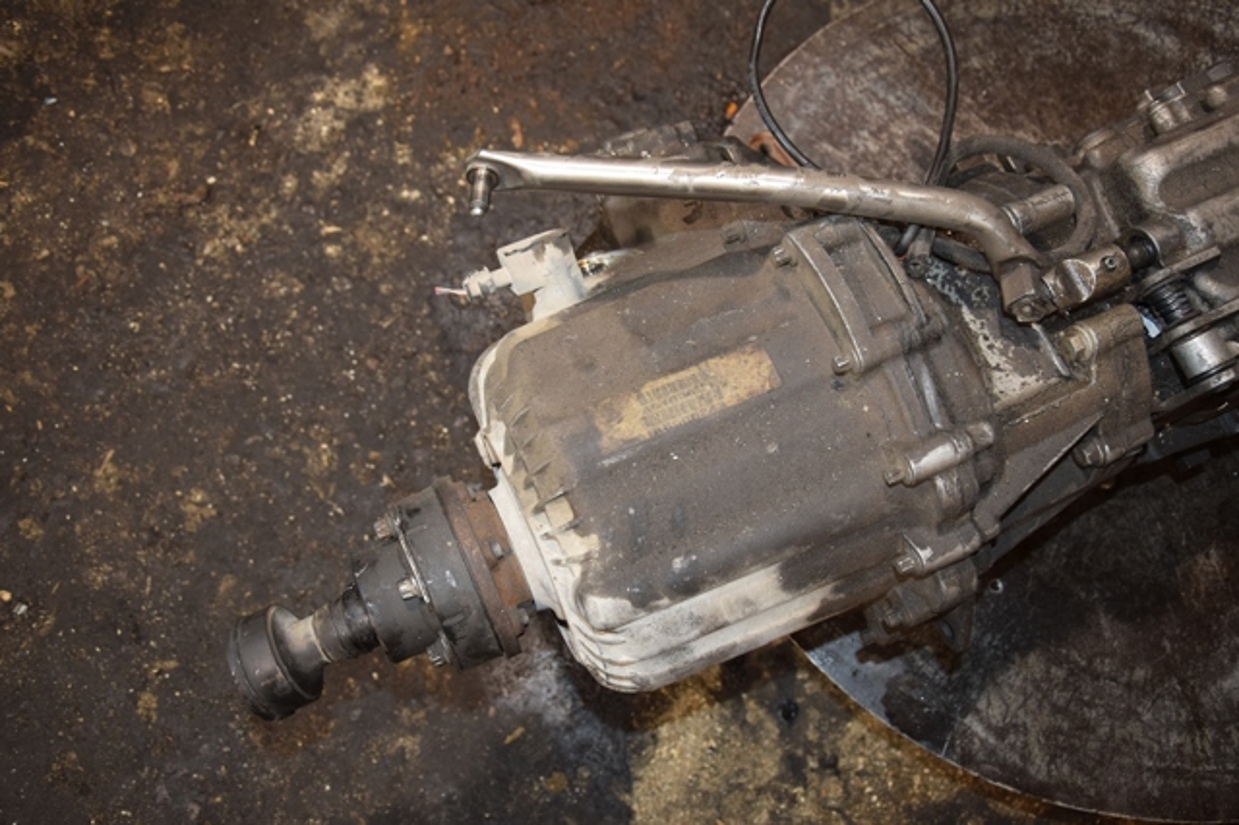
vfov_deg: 39.9
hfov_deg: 57.2
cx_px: 620
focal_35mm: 33
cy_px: 412
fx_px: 1135
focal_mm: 22
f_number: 5
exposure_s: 1/60
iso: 800
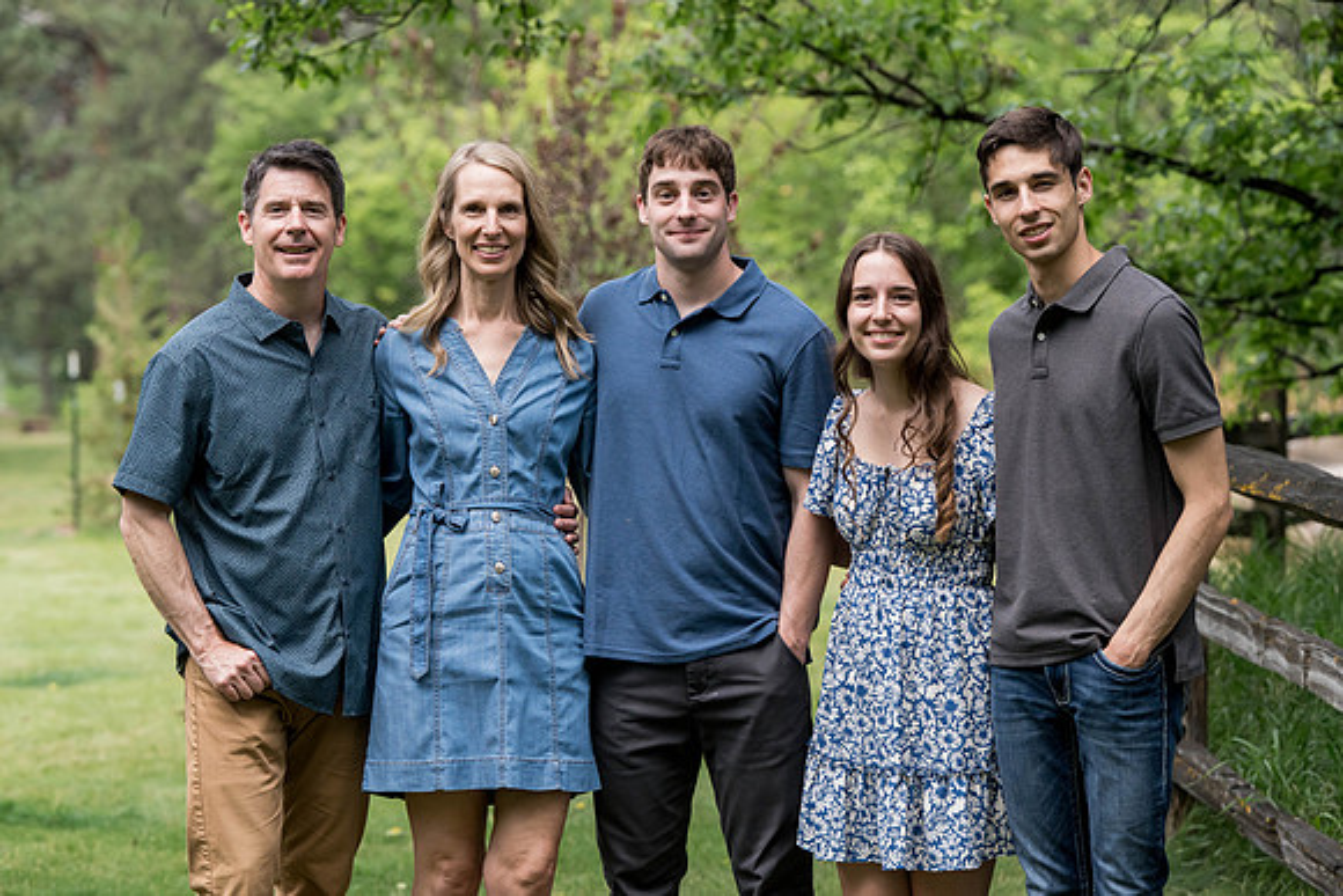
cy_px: 448
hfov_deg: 17.8
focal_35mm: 115
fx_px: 4291
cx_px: 672
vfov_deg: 11.9
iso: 2500
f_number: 4.5
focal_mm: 115
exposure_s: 1/160
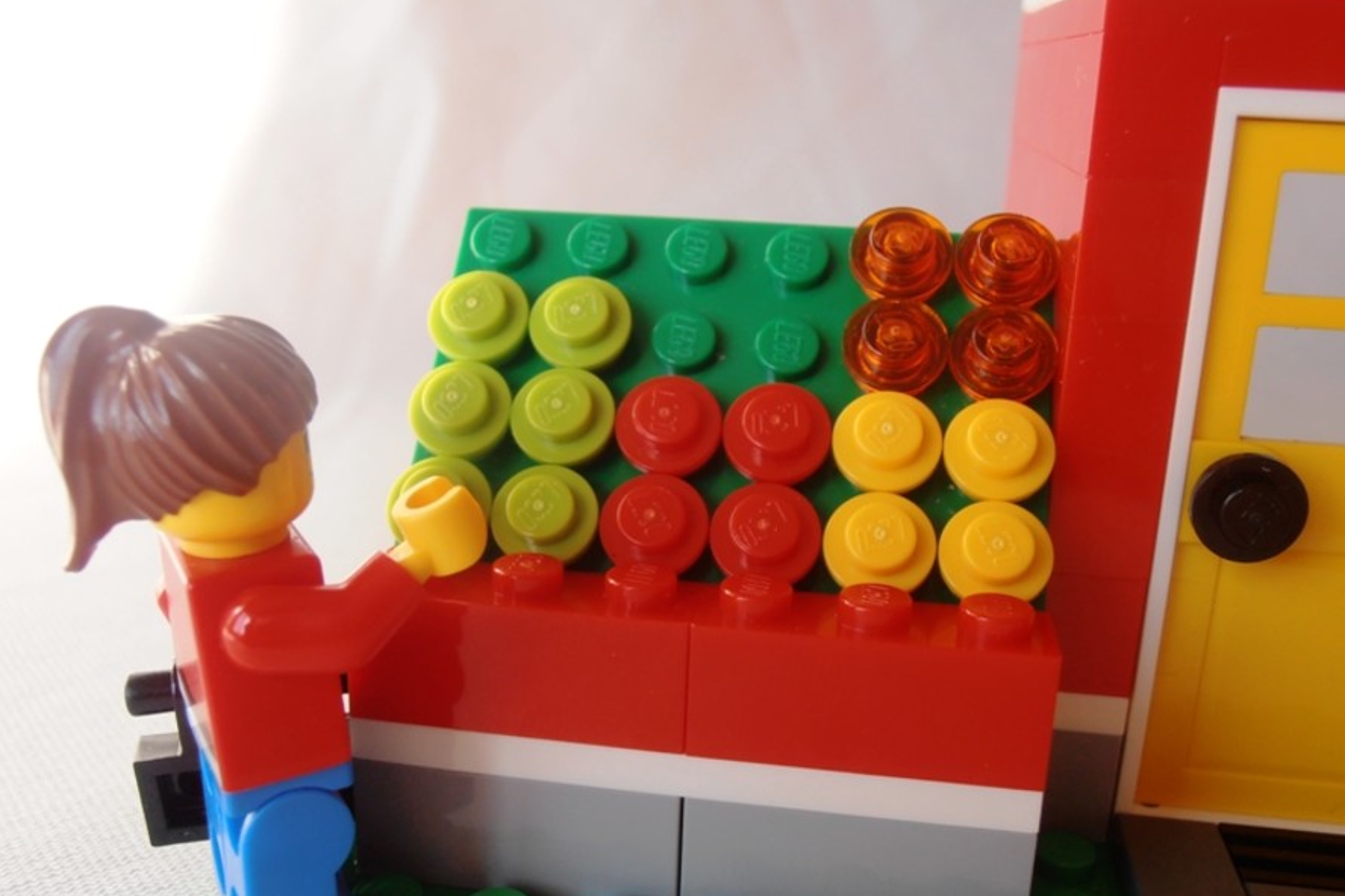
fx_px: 1457
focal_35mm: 39
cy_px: 497
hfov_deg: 49.6
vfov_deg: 34.2
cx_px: 668
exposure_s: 1/100
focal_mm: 6.61
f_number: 3.9
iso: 80
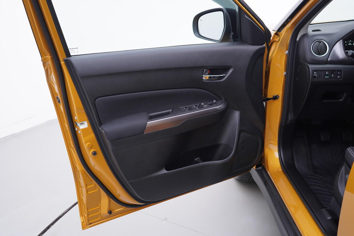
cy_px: 118
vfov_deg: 36.9
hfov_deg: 53.1
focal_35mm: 36
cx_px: 177
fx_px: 354
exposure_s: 1/50
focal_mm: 24
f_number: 3.2
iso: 125
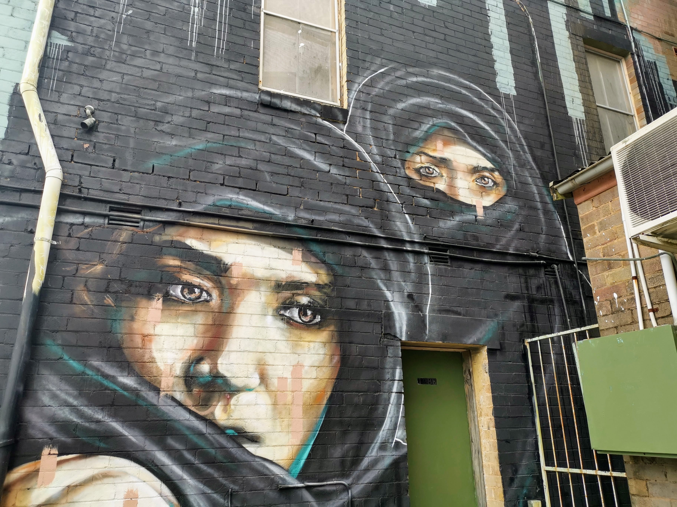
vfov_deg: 51.4
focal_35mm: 27
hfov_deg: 65.3
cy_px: 254
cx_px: 338
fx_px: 528
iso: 50
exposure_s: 1/394
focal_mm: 5.58
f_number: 1.8
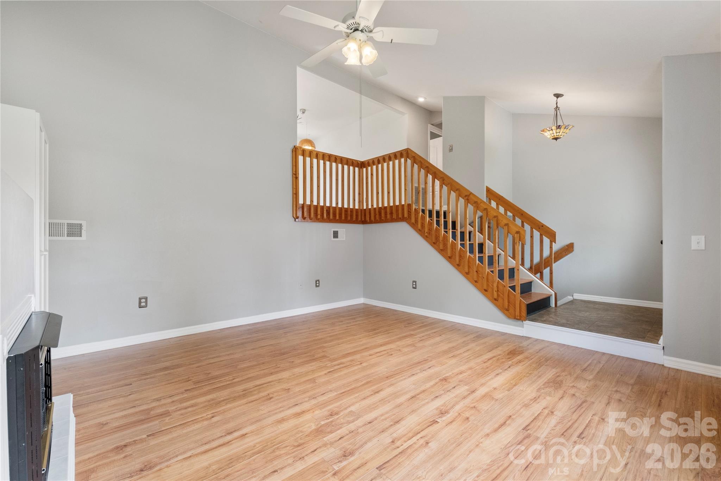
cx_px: 360
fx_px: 300
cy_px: 240
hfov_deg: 100.4
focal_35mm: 15
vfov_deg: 77.3
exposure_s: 1/3
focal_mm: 10
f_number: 8
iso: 800
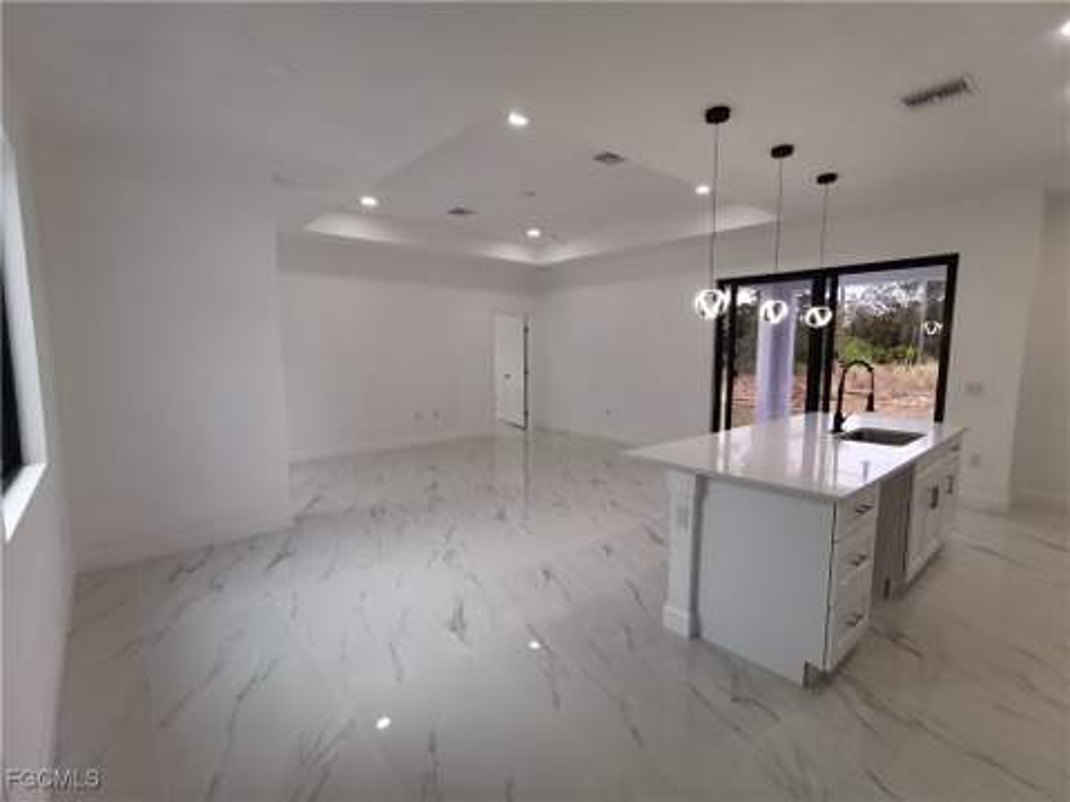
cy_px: 401
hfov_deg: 94.5
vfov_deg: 78.1
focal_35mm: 16
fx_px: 495
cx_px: 535
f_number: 2.2
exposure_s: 1/60
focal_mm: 2.35
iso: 80
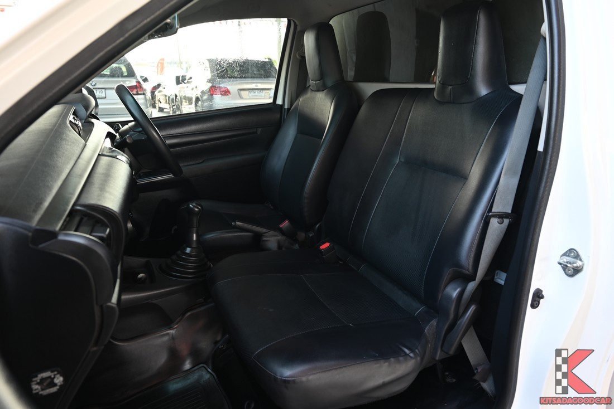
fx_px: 409
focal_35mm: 24
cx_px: 307
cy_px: 204
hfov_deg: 73.7
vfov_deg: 53.2
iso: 200
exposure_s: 1/30
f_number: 5.6
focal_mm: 24
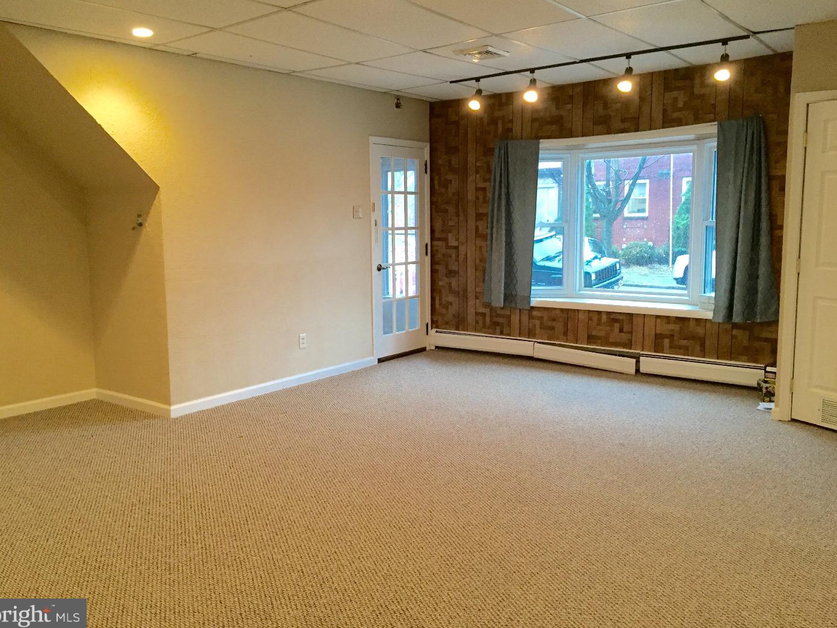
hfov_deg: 60.0
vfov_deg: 46.8
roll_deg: +1.8
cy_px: 309
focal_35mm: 30
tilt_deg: -7.3
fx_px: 725
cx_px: 414
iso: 160
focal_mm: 4.15
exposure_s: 1/30
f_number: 2.2
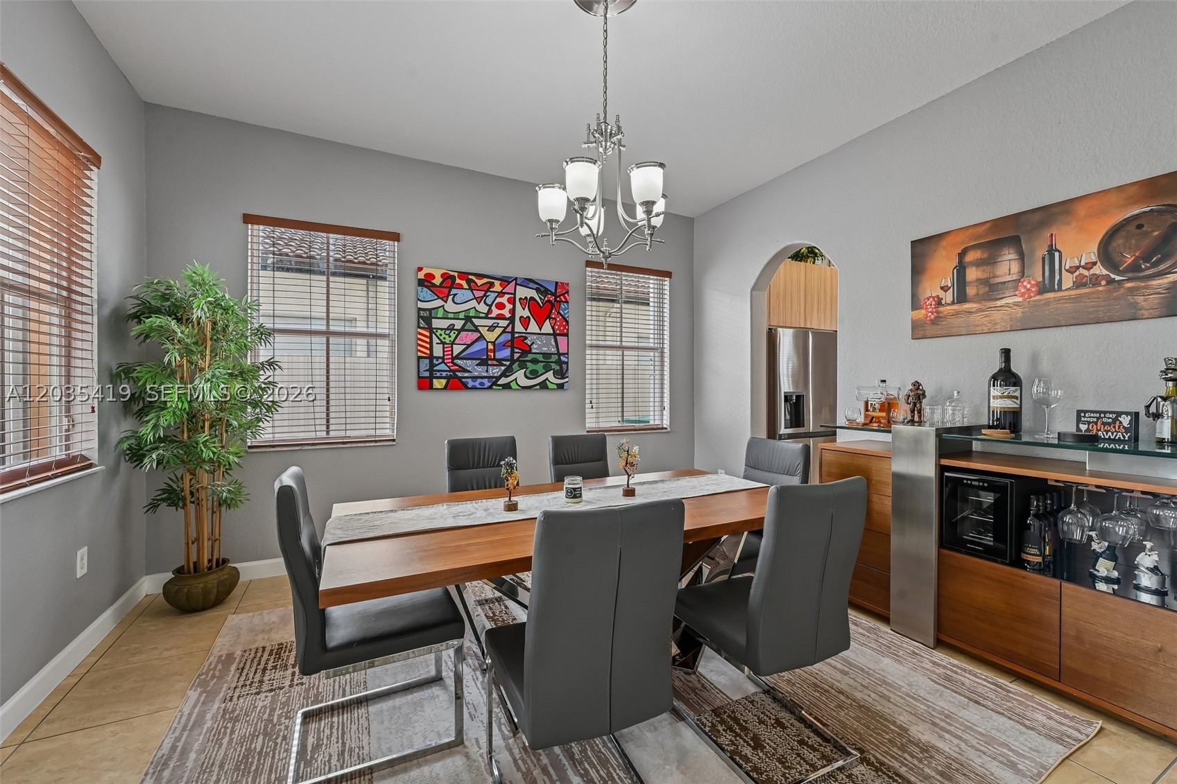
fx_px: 458
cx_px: 588
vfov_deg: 81.2
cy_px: 392
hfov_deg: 104.3
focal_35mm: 14
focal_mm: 14
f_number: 9
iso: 320
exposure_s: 1/80
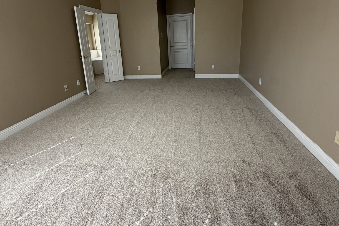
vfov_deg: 60.9
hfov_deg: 84.0
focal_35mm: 20
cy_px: 82
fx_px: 188
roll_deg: +3.2
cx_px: 168
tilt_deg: -13.8
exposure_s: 1/121
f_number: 2.2
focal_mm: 2.22
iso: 100
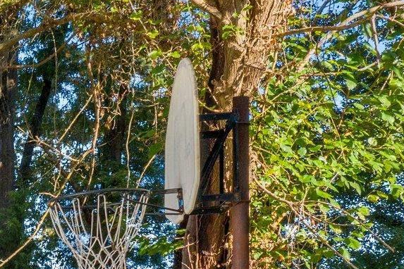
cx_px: -226
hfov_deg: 17.9
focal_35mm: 100
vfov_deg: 12.9
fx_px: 1122
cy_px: 410
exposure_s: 1/200
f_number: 5
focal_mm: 10.26
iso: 100
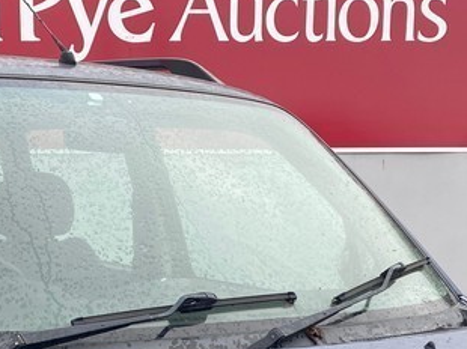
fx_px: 1132
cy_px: 495
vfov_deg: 16.3
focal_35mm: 84
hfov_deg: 23.2
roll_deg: -0.2
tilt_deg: -15.2
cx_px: 143
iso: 32
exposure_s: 1/235
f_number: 1.8
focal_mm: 4.25
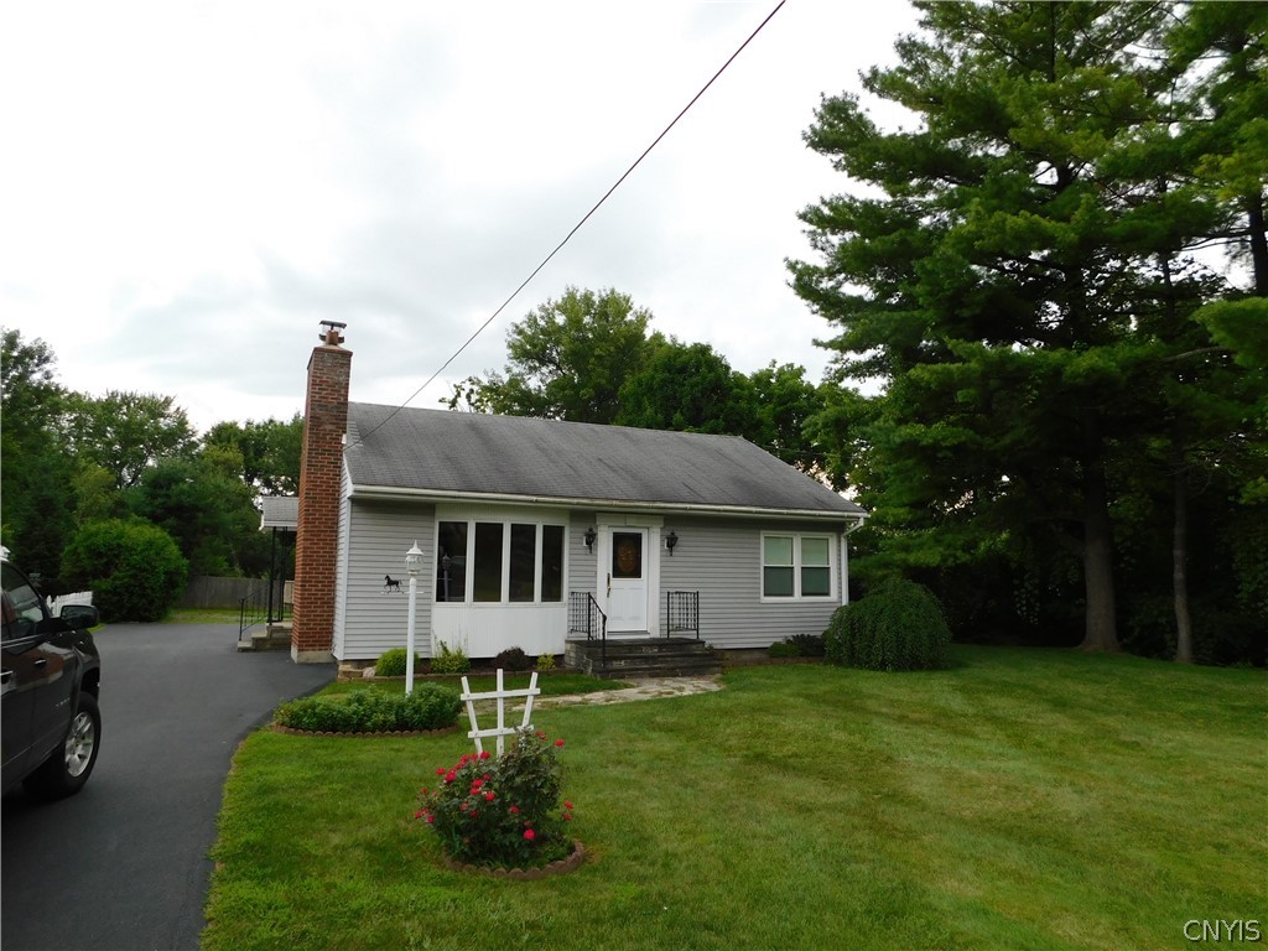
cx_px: 634
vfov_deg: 58.9
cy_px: 476
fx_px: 843
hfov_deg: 73.9
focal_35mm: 23
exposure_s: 1/500
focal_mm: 4
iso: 125
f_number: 3
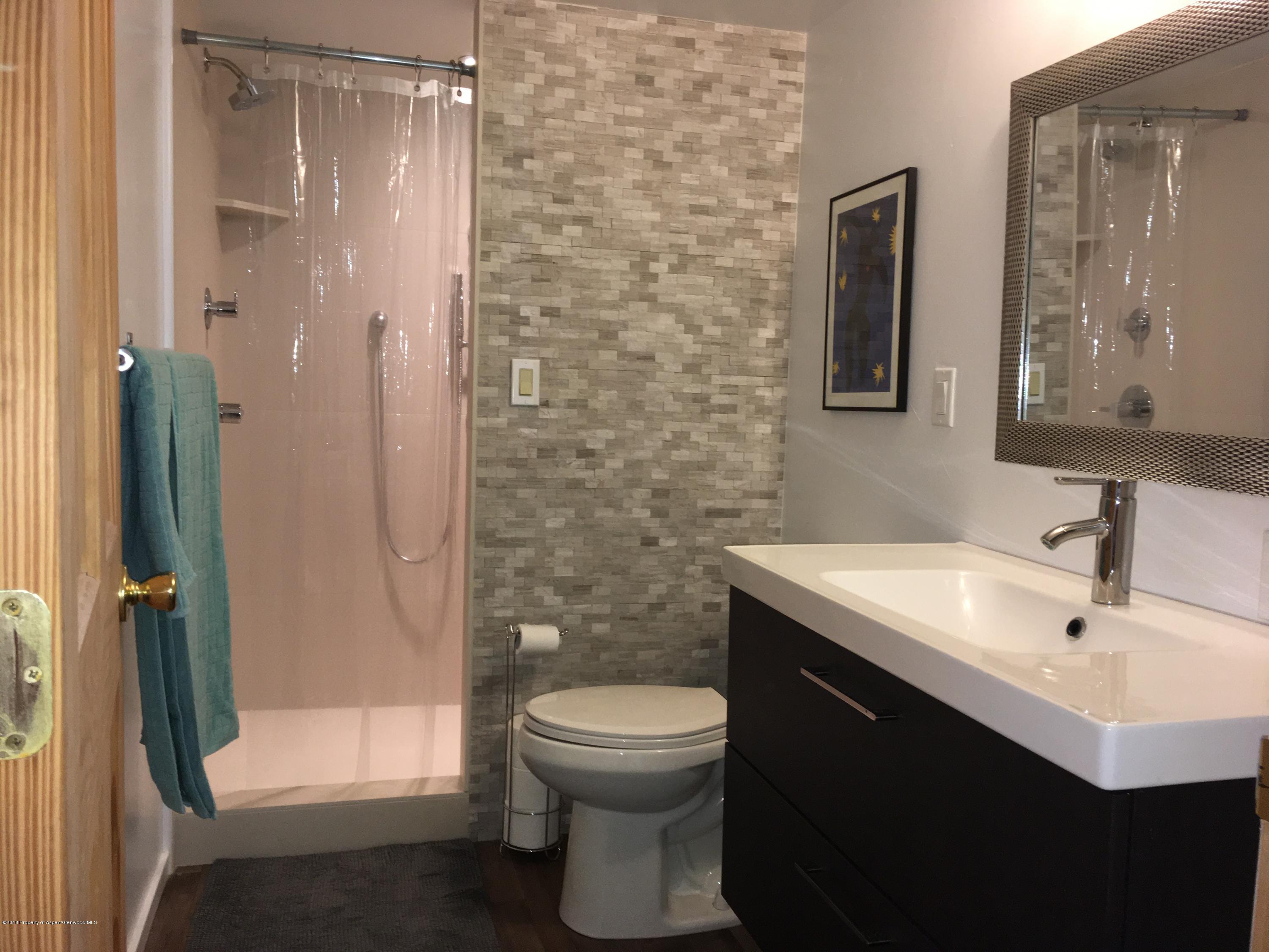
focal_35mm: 29
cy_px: 476
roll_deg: -1.0
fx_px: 1063
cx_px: 634
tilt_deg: -6.3
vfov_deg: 48.2
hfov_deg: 61.7
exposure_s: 1/30
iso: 64
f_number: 2.2
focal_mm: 4.15
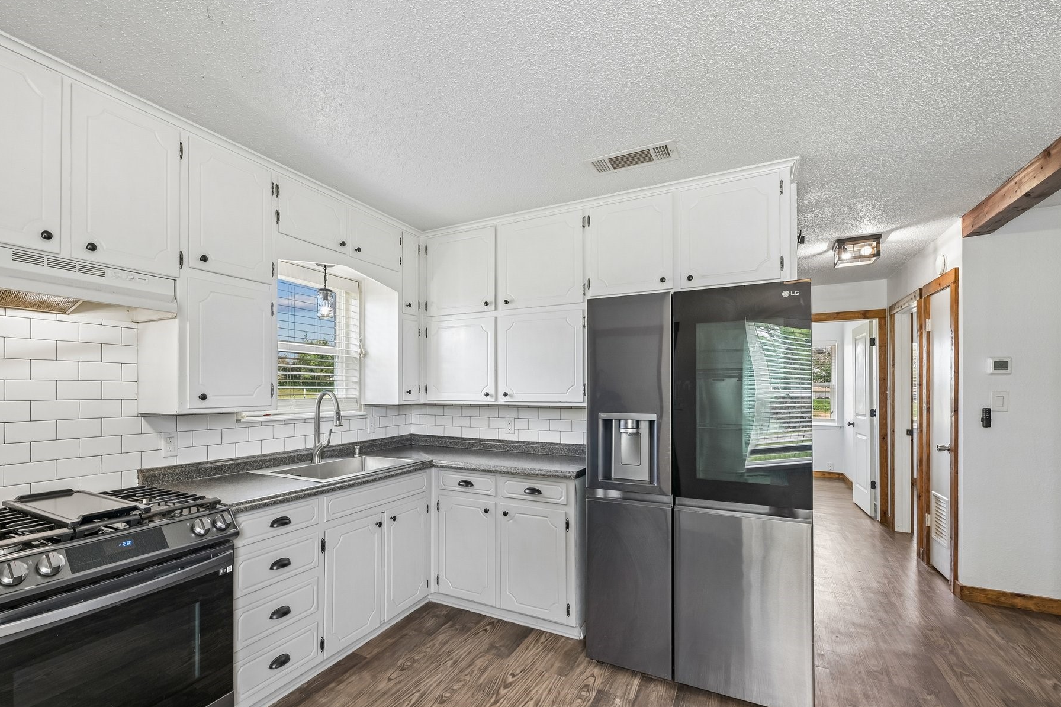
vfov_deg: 73.5
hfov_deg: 96.2
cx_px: 461
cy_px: 387
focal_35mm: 16
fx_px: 471
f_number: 8
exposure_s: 1/15
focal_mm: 14
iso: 400
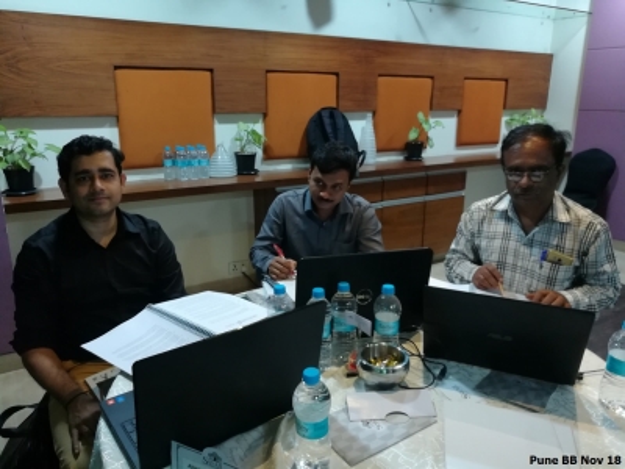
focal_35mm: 26
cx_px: 312
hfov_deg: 67.3
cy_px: 234
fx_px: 469
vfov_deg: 53.1
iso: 320
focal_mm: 3.83
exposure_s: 1/25
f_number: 2.2
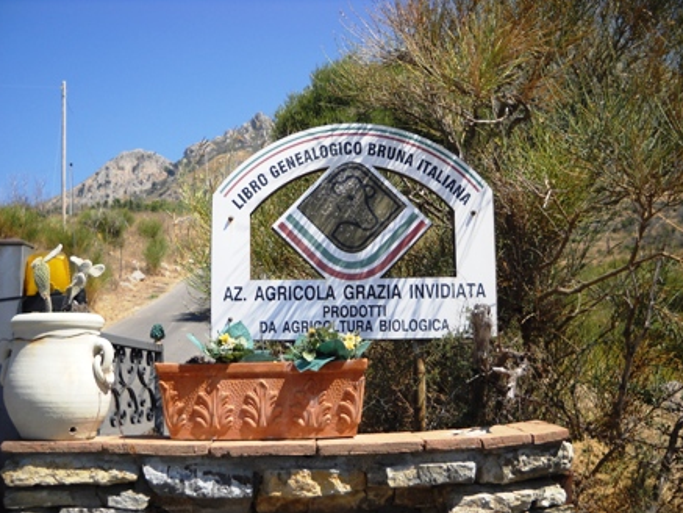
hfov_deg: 44.8
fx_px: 829
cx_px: 341
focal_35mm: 42
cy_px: 261
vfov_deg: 34.4
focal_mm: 6.72
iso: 64
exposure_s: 1/284
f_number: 5.5
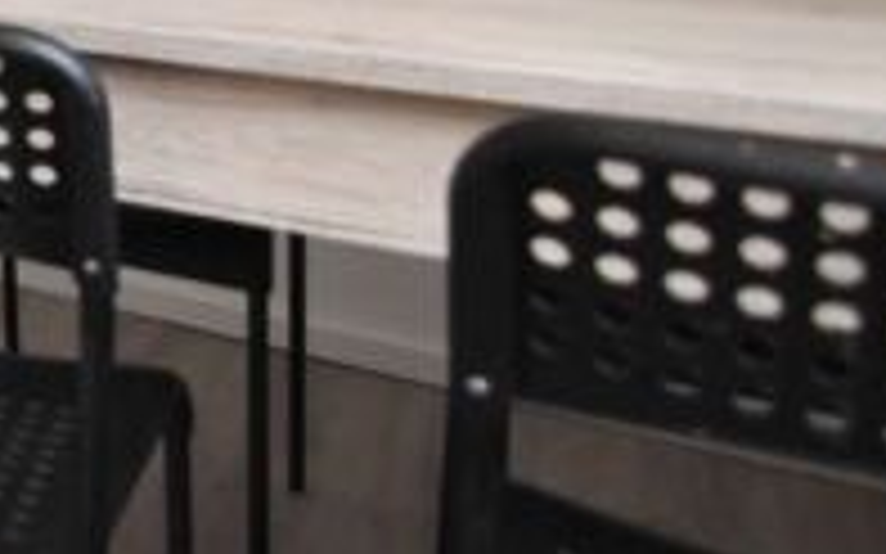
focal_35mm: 55
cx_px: -486
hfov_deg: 25.9
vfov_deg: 20.7
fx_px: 1319
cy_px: -241
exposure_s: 1/80
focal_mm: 11
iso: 1250
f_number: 2.8
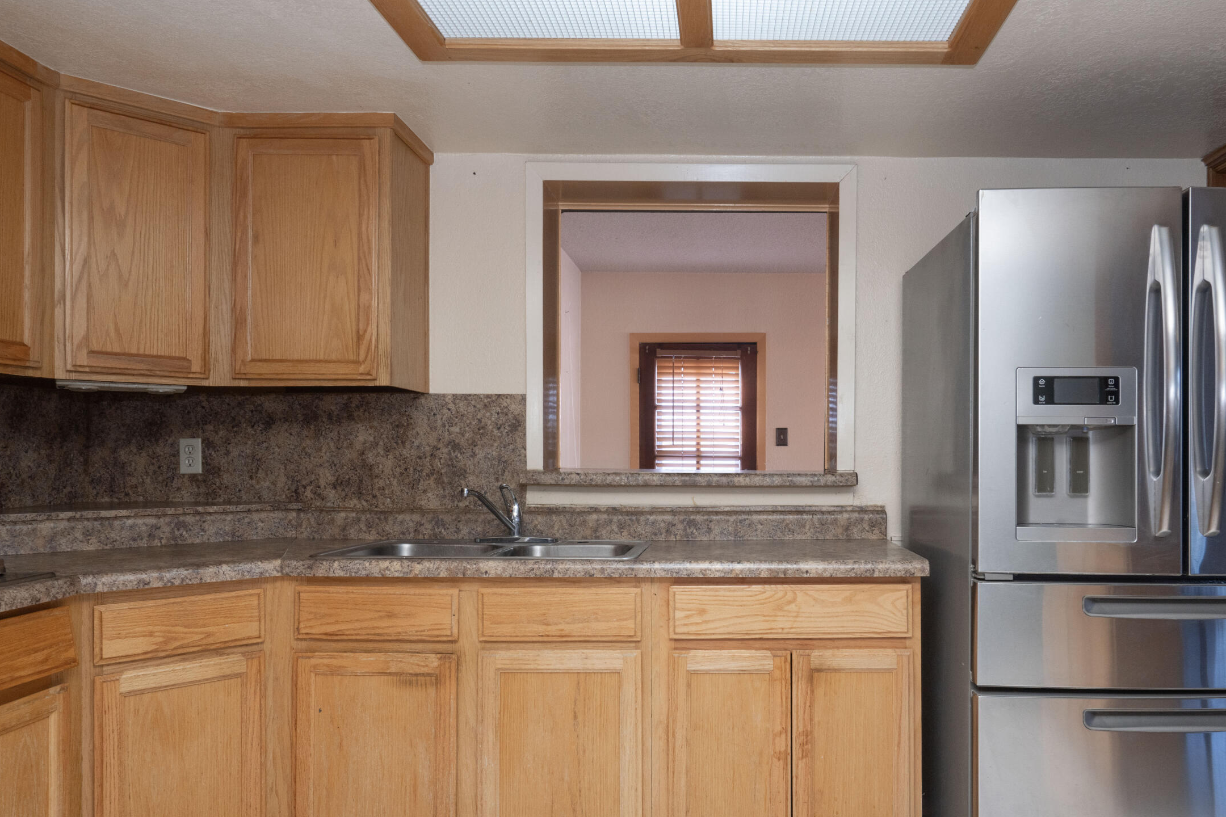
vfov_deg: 51.2
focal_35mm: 25
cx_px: 734
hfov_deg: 70.8
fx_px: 851
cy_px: 442
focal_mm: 18
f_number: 9
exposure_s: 1/50
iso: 500
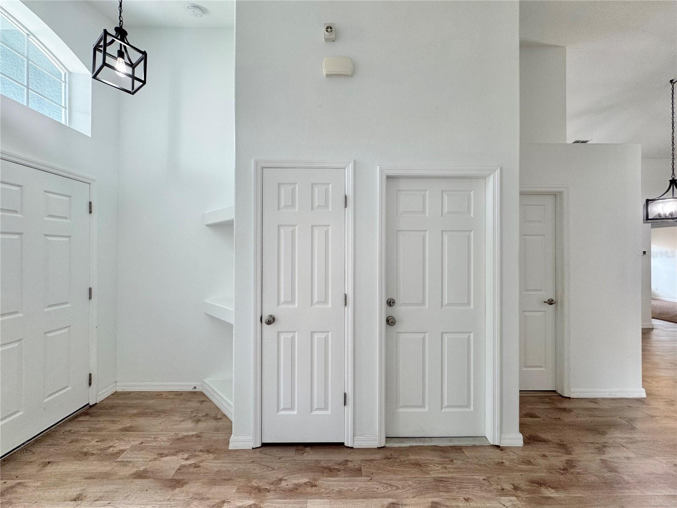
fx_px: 274
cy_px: 254
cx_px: 338
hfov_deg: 102.1
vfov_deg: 85.7
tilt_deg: +0.0
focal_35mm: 14
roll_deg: -0.3
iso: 100
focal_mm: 2.22
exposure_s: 1/120
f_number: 2.2
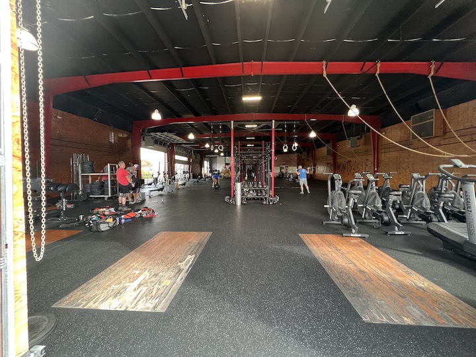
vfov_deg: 89.9
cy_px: 178
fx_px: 179
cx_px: 238
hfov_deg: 106.2
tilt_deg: -3.6
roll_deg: -0.6
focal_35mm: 13
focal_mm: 1.57
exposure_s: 1/99
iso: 200
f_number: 1.8
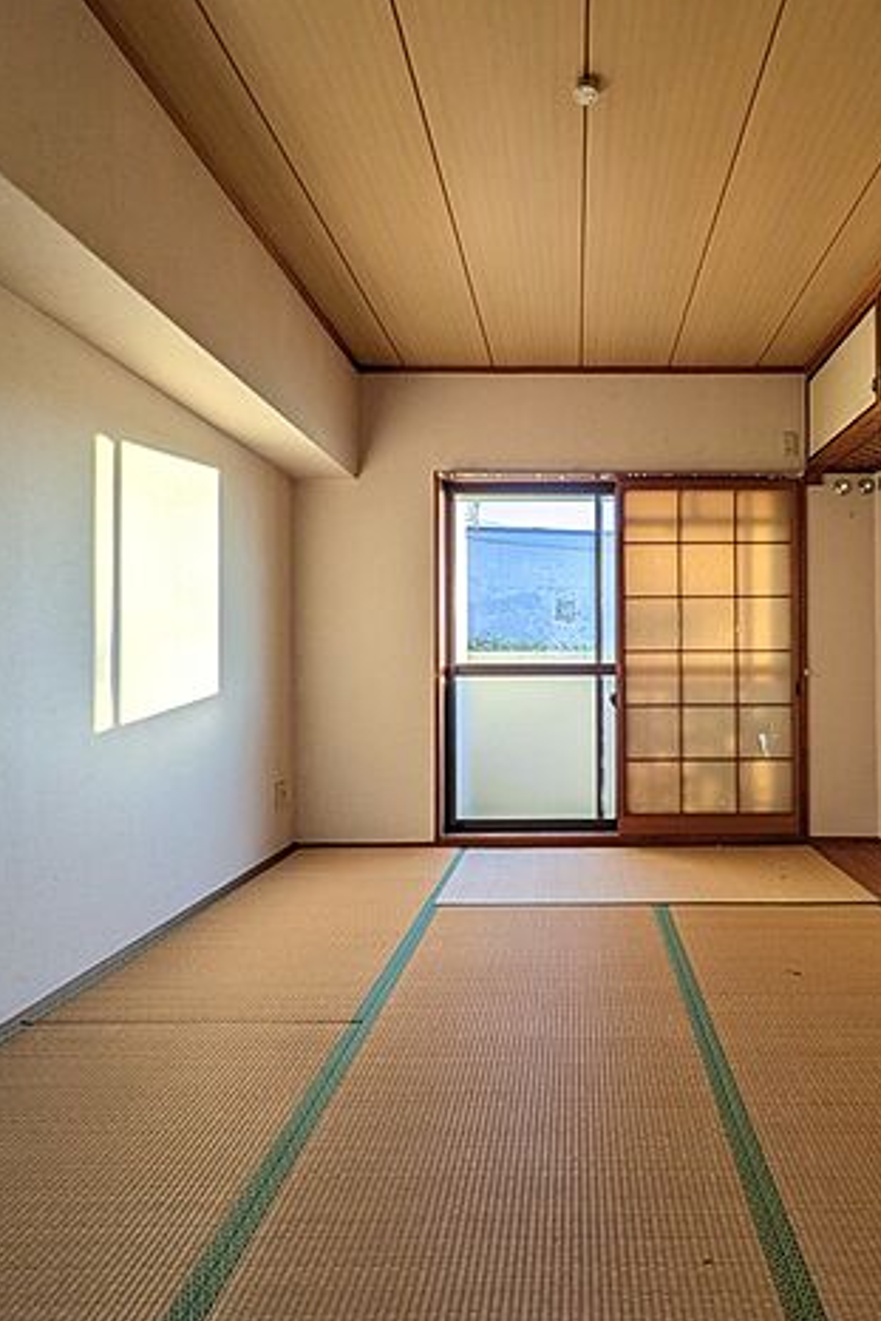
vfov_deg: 84.0
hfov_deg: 60.7
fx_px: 734
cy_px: 655
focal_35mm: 20
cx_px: 578
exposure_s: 1/145
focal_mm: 1.83
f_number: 2.2
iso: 49
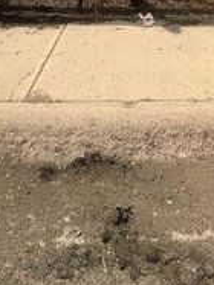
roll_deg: -2.4
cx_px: 171
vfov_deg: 37.6
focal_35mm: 36
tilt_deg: -10.5
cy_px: -62
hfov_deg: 38.2
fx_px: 297
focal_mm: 2.22
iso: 50
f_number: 2.2
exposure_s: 1/2304
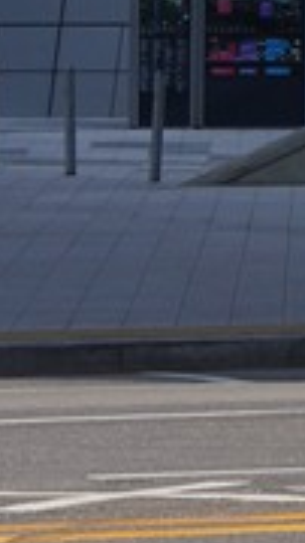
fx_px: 5863
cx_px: 1655
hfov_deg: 2.8
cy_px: -317
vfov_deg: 5.3
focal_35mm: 407
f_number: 13
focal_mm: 35
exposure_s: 1/200
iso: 200
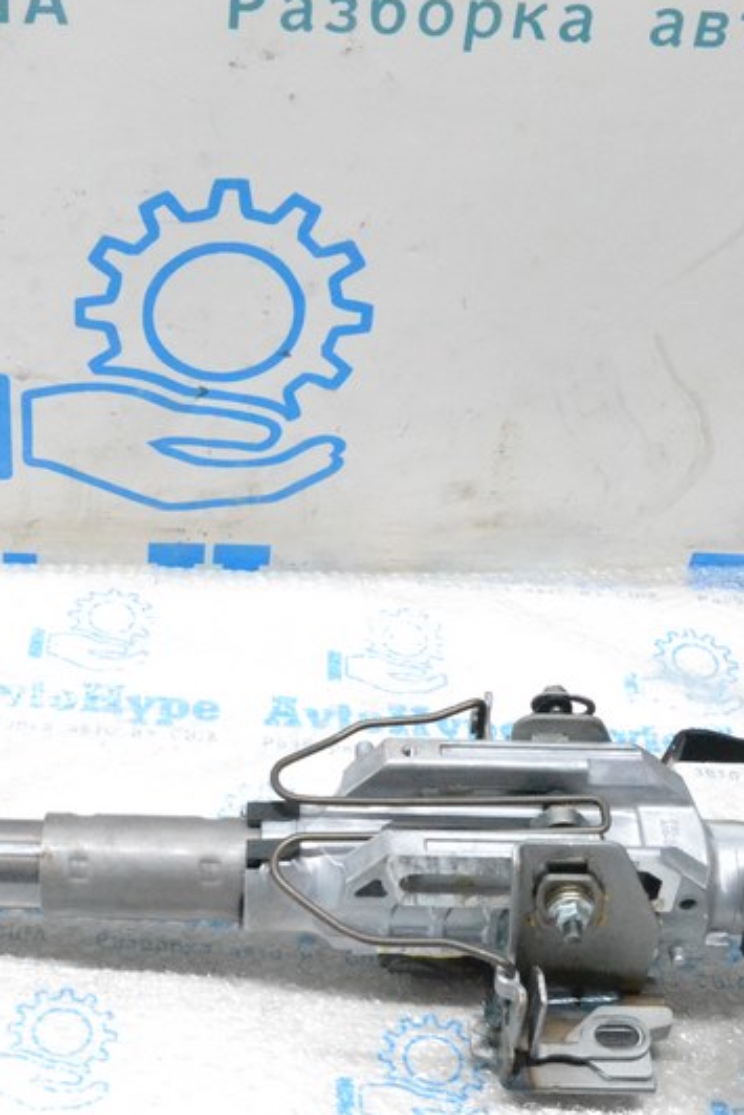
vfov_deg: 38.1
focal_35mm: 52
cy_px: 636
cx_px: 145
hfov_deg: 25.5
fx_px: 1611
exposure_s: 1/160
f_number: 9
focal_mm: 18
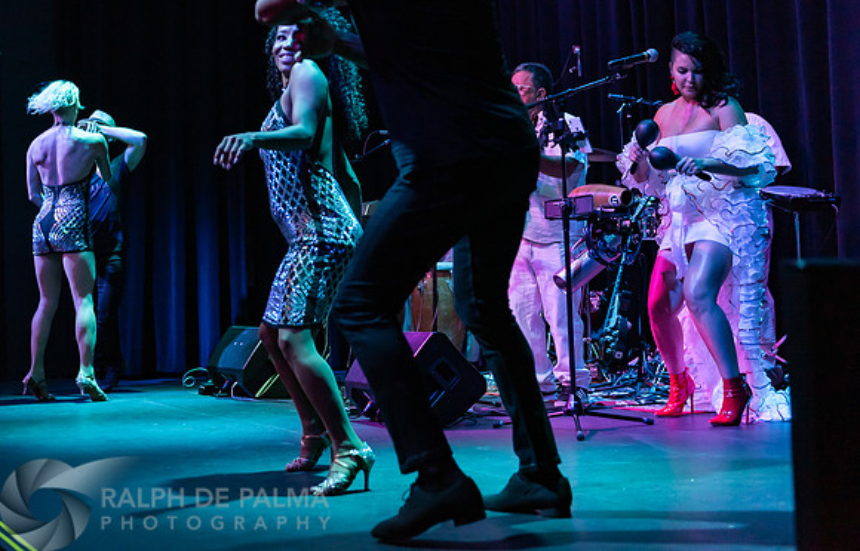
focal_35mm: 57
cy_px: 220
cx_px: 310
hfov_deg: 35.2
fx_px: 1345
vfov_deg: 23.1
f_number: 2.8
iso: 2000
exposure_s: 1/250
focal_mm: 44
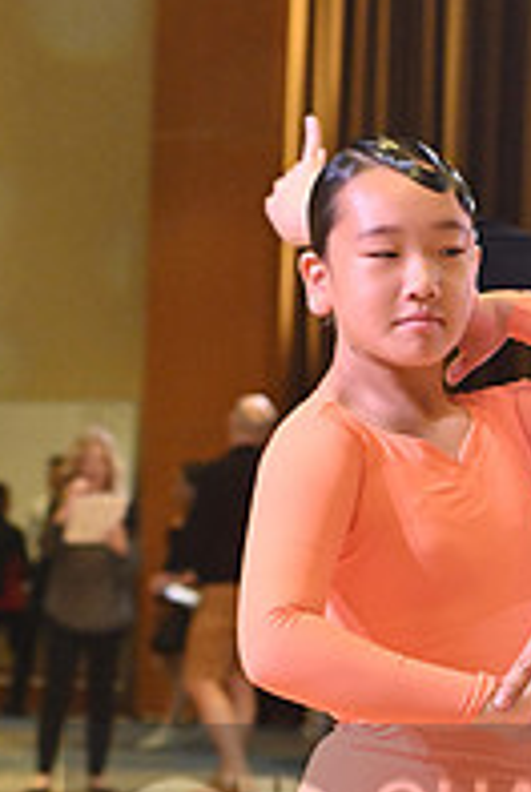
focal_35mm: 206
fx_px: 4541
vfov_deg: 9.9
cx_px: 622
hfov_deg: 6.7
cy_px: 860
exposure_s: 1/400
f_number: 5.6
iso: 4000
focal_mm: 70
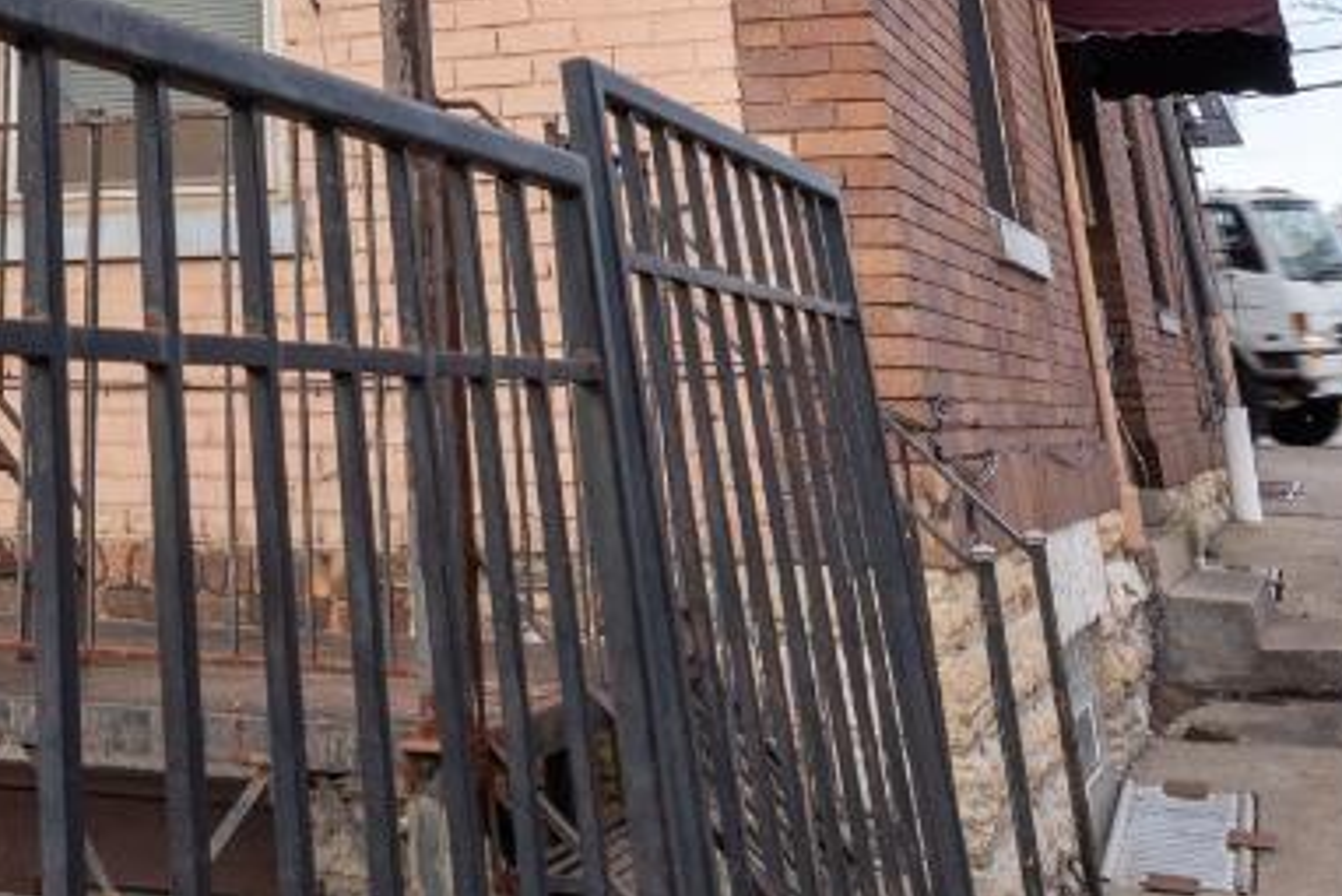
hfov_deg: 33.9
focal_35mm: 55
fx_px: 2051
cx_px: 91
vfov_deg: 20.8
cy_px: -459
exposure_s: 1/400
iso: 100
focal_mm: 14
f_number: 8
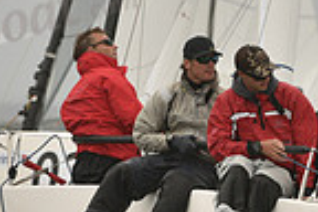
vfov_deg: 1.1
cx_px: 254
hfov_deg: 1.7
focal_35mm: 1212
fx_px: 10705
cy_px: 116
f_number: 7.1
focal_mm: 300
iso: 400
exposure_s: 1/1250
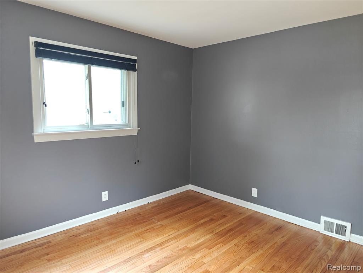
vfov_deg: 58.9
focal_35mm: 23
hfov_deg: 73.9
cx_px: 182
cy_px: 136
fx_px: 241
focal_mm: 6.06
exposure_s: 1/25
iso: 800
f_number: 1.6
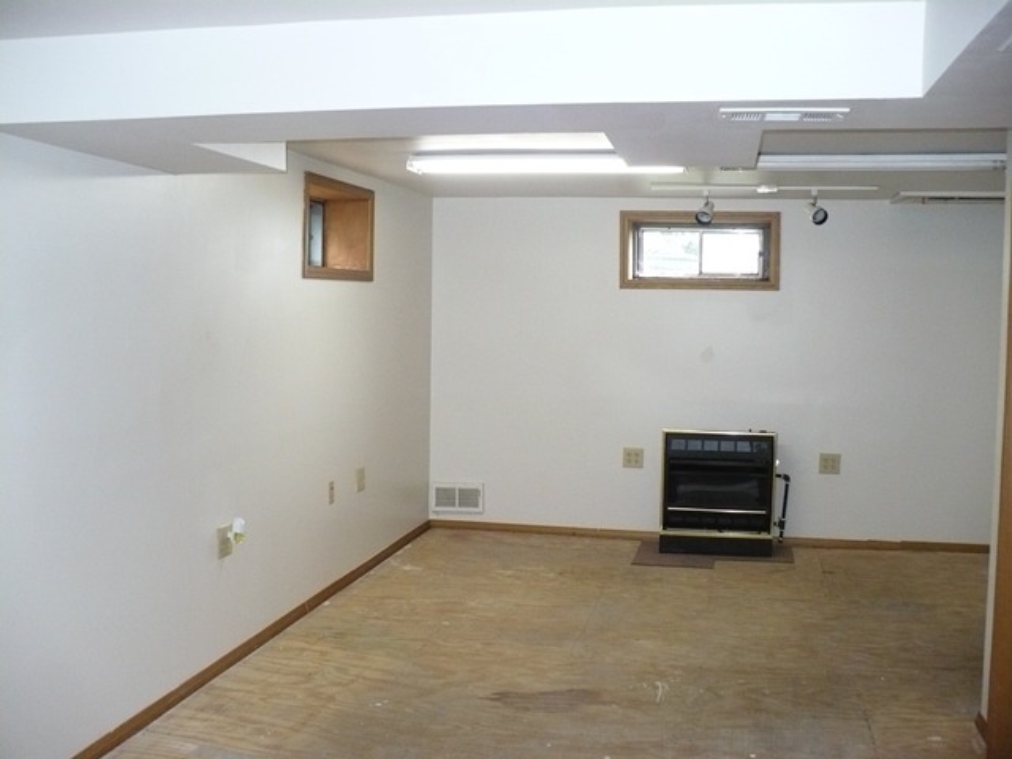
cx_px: 506
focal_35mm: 37
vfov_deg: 38.7
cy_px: 380
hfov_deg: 50.1
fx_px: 1082
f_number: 2.8
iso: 320
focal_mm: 6.1
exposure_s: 1/30
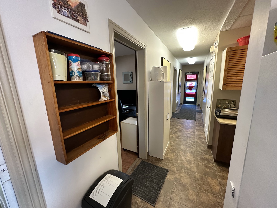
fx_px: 112
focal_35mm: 14
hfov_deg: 102.1
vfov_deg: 85.7
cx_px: 138
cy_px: 104
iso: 200
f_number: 2.2
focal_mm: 2.22
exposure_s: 1/60
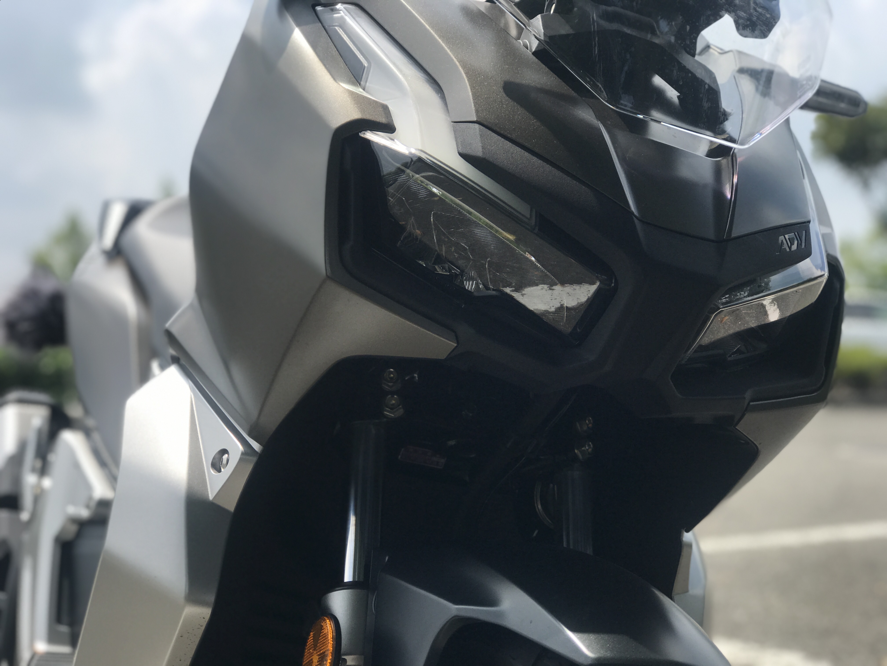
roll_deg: +1.8
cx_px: 444
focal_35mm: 57
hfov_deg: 33.8
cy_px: 333
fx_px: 1461
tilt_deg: +2.1
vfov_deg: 25.7
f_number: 2.8
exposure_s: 1/812
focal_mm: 6.6
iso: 20
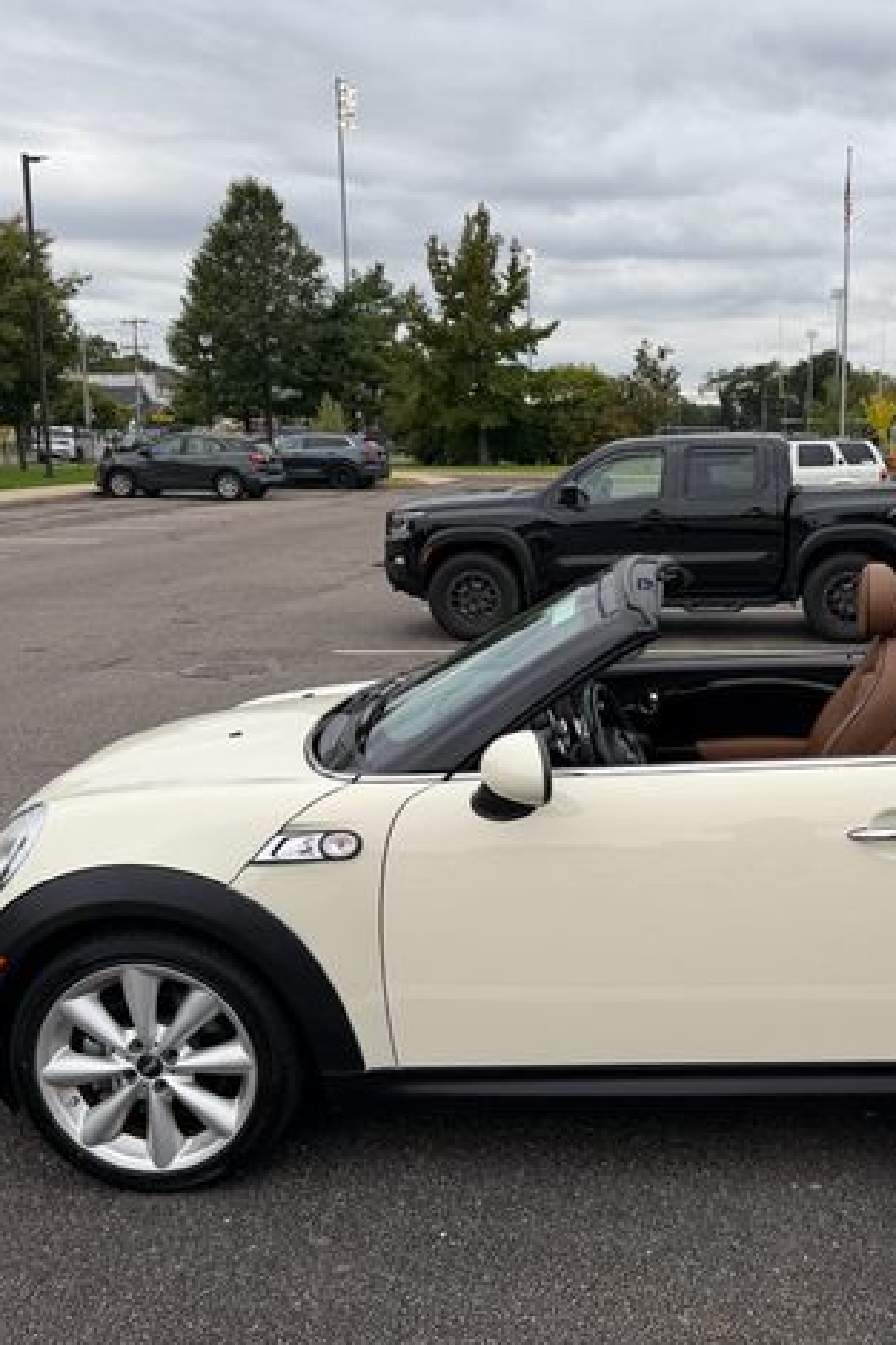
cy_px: 681
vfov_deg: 55.8
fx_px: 1270
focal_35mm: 34
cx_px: 730
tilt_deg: -10.6
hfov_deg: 37.3
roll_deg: -0.9
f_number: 1.78
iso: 80
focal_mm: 6.76
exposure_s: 1/510
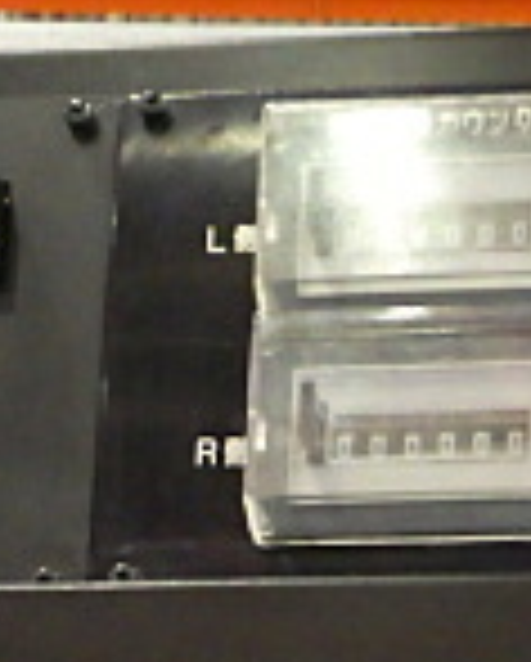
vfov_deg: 15.1
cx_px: 621
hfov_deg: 12.7
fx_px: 2333
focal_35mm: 119
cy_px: 946
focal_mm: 5
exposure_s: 1/45
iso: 1250
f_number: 3.5
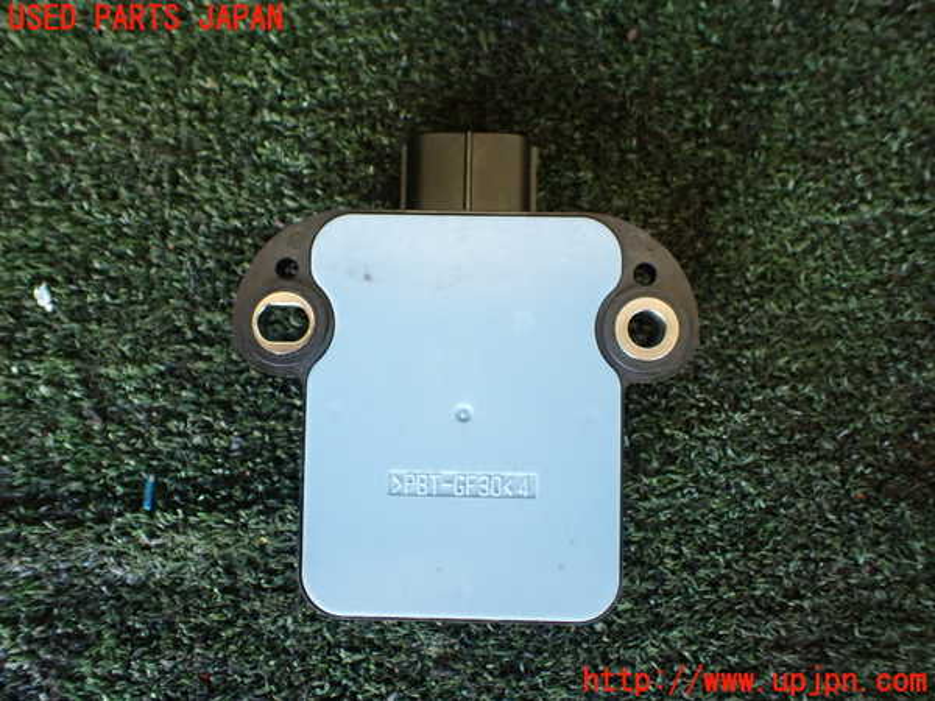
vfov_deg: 46.8
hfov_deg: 60.0
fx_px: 810
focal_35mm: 30
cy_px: 350
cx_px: 468
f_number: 2.3
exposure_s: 1/100
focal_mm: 5.4
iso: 800
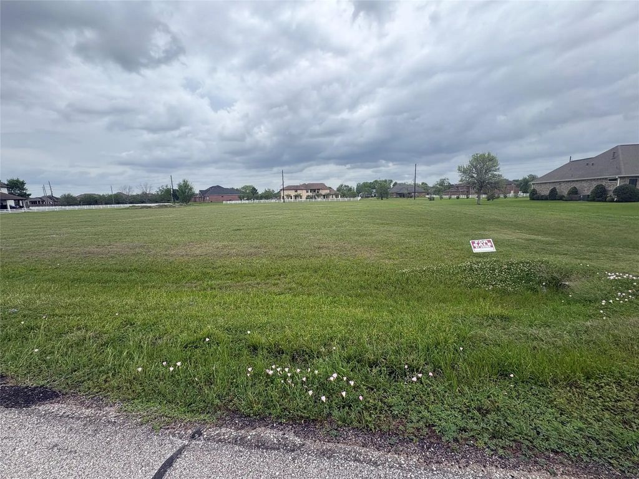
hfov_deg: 102.1
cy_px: 240
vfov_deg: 85.7
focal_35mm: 14
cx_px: 320
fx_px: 258
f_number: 2.2
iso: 40
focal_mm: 2.22
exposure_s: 1/944
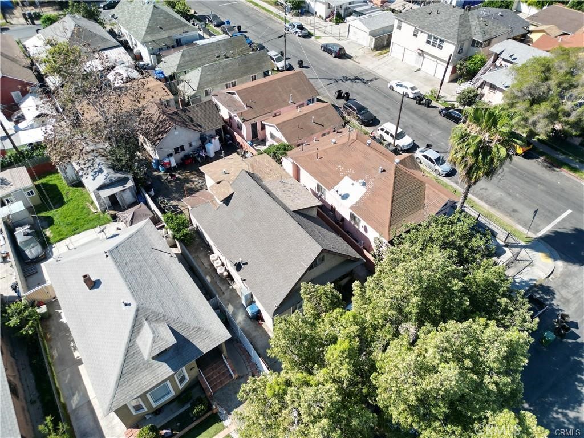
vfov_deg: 56.8
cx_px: 292
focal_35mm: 24
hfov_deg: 71.6
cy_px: 219
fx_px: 405
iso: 150
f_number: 1.7
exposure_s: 1/2500
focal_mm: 6.72
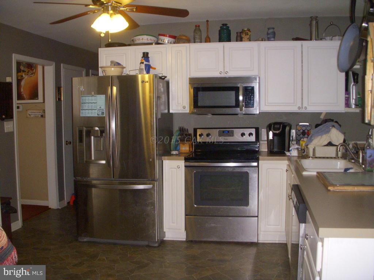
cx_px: 187
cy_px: 140
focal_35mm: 38
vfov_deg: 37.7
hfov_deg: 49.0
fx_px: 411
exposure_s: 1/125
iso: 400
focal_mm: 6.3
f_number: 3.3
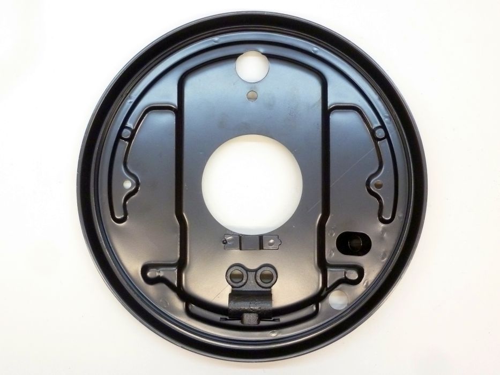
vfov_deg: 30.3
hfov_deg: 39.7
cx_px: 250
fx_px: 693
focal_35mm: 48
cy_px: 188
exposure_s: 1/25
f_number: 3.8
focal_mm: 7.9
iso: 400
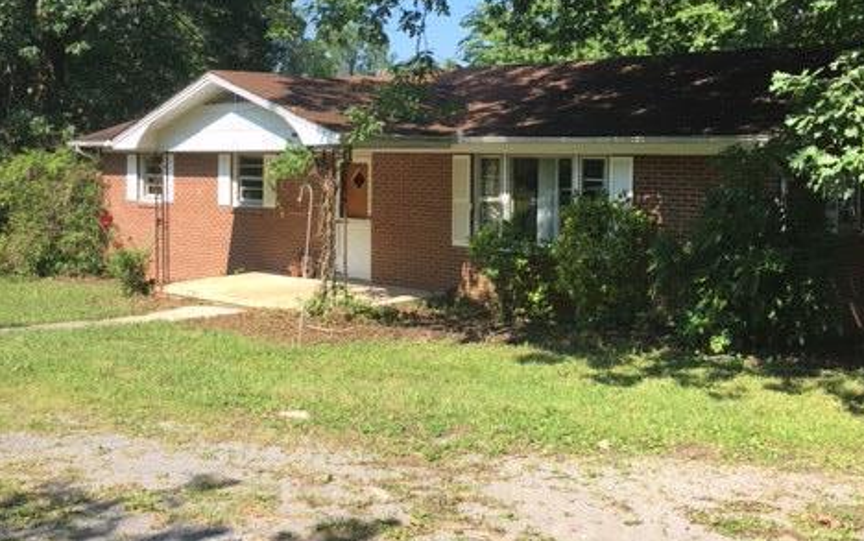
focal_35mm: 42
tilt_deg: -2.4
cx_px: 439
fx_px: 989
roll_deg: -1.2
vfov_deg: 30.4
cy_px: 188
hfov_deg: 47.2
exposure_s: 1/641
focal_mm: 4.15
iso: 25
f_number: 2.2
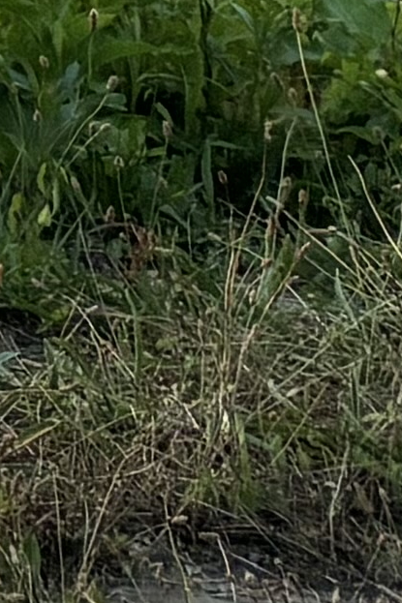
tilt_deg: -4.3
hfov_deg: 4.4
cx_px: -1955
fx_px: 4156
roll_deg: +0.9
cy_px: -966
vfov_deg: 7.6
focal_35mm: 248
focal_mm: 5.96
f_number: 1.6
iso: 50
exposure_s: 1/121
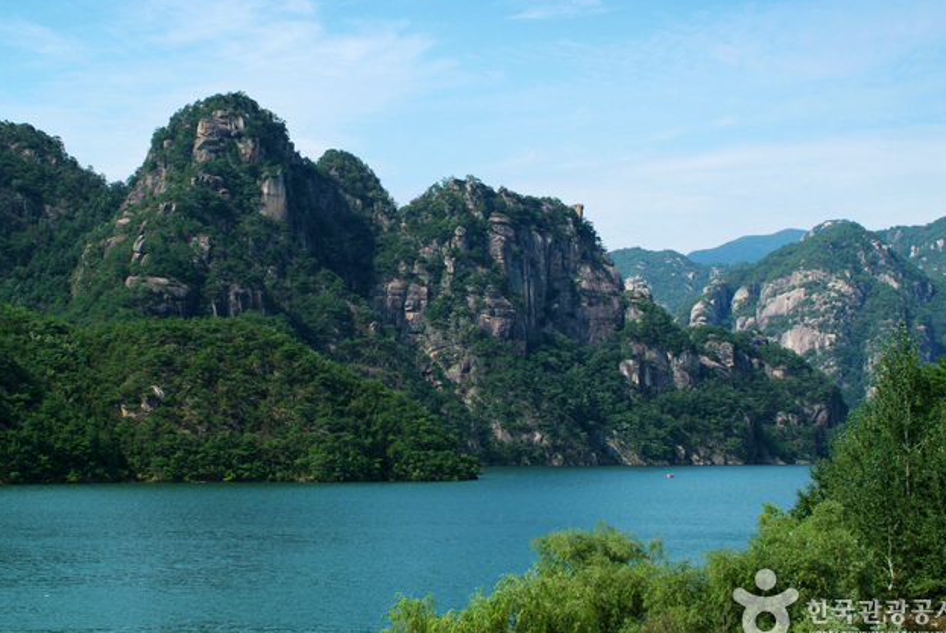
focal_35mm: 64
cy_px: 311
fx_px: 1684
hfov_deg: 31.4
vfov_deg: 21.3
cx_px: 452
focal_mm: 38
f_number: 8
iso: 400
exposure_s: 1/500
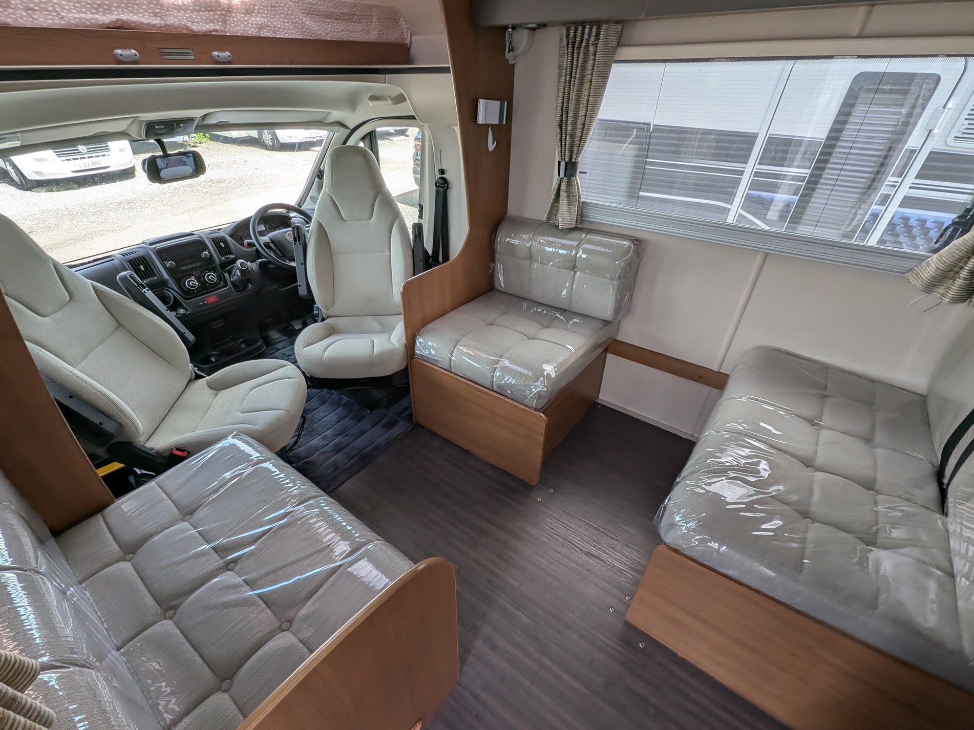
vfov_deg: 85.6
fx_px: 394
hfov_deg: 102.0
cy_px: 381
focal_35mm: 14
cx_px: 463
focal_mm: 1.95
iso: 39
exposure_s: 1/242
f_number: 2.2
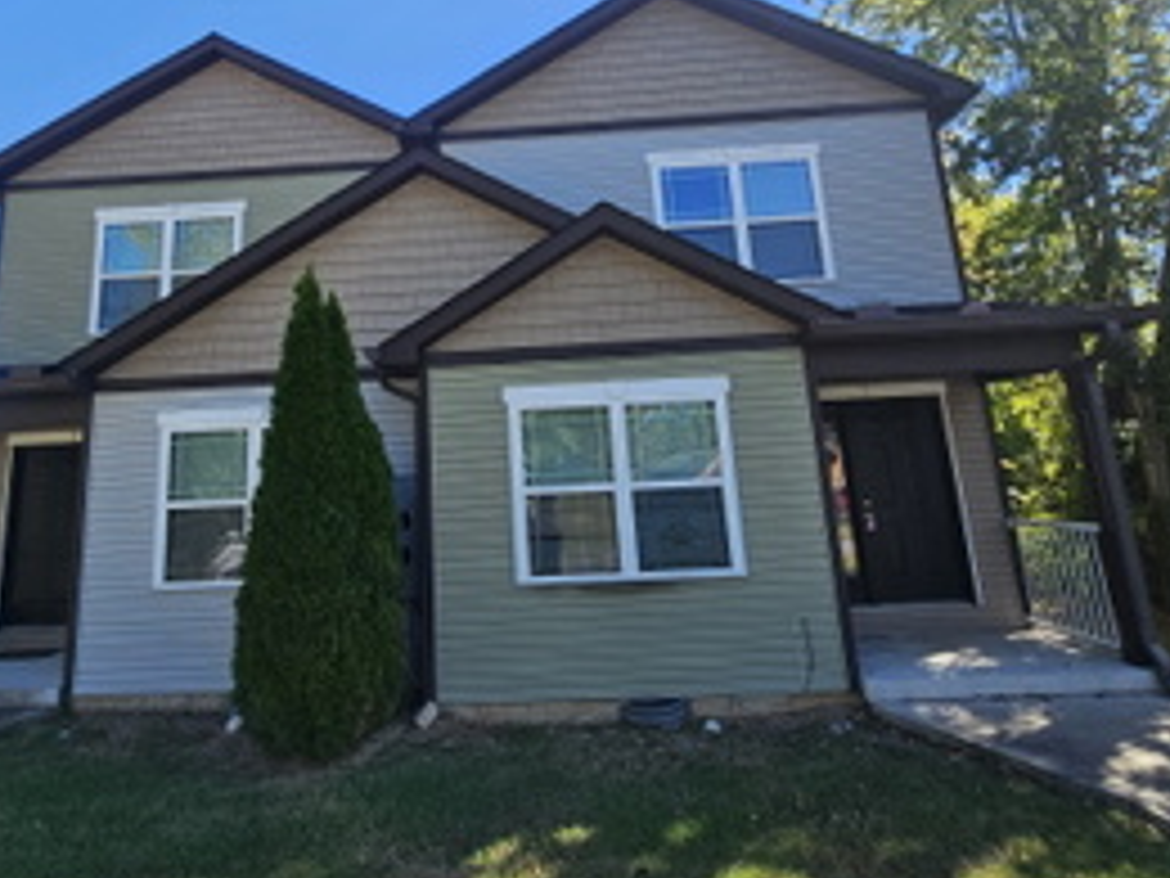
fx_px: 676
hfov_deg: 81.1
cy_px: 315
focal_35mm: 20
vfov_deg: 64.7
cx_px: 490
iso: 50
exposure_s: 1/786
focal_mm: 2.2
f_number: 2.2
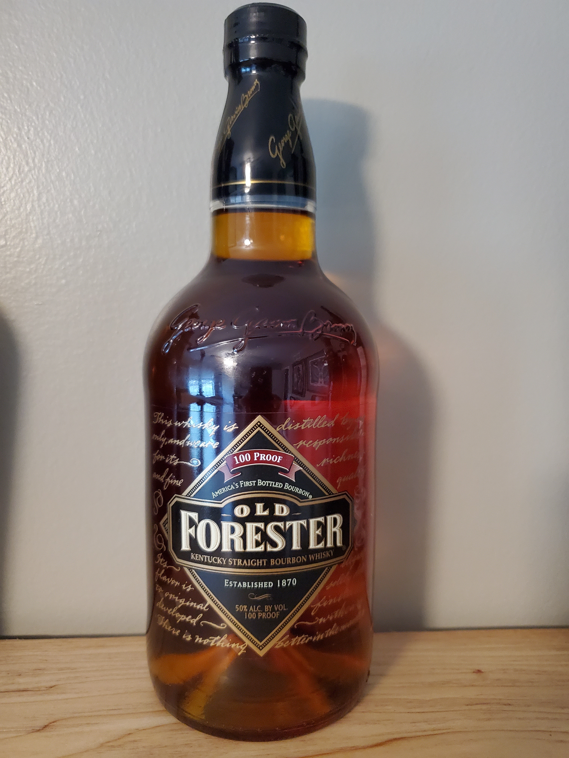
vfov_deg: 67.3
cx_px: 284
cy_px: 379
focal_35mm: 26
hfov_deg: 53.1
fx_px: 570
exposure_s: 1/40
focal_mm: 4.3
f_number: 1.5
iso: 800
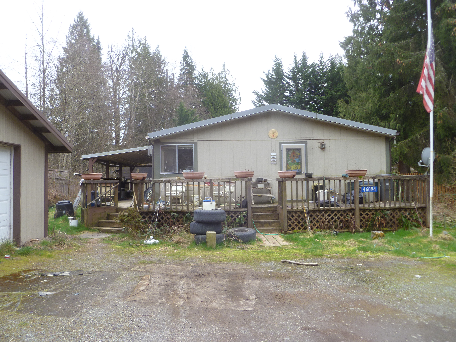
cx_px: 228
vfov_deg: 49.7
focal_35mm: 28
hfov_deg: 63.4
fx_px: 369
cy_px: 171
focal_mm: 5
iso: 80
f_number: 3.3
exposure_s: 1/80
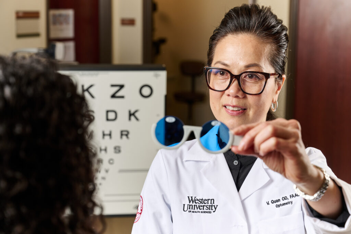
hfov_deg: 28.8
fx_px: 683
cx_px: 176
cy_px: 117
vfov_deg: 19.5
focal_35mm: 70
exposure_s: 1/160
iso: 160
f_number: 5.6
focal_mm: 70
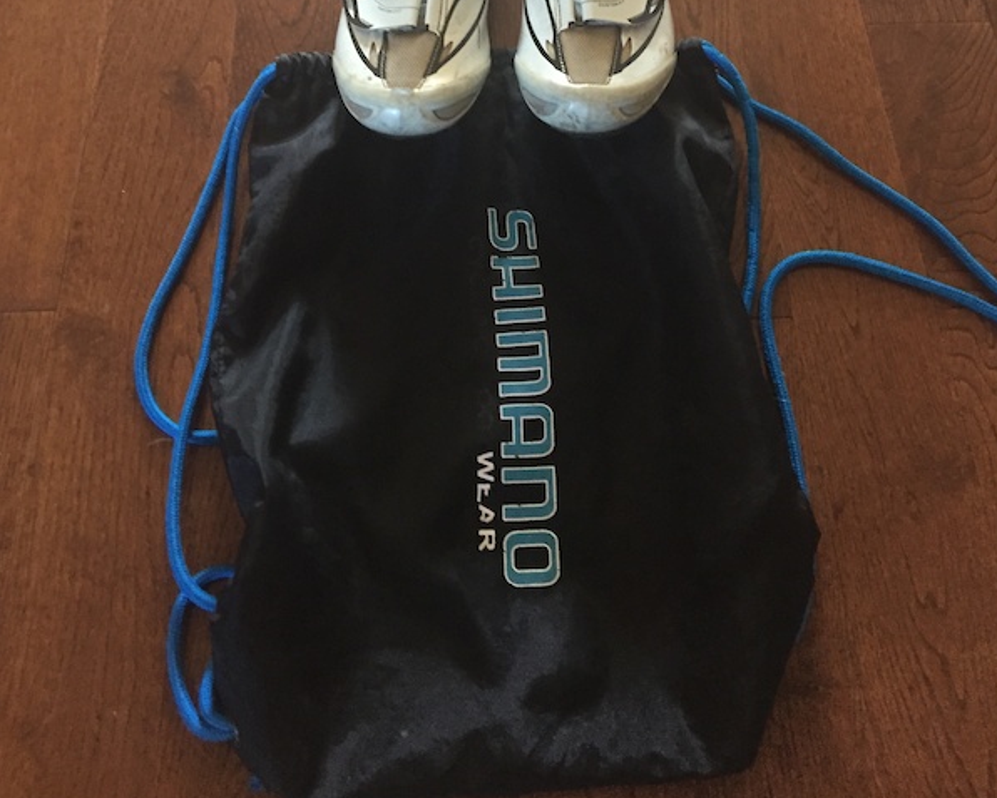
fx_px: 1121
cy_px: 142
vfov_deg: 37.5
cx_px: 500
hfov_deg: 47.9
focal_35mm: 38
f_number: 2.2
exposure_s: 1/15
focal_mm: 4.15
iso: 250
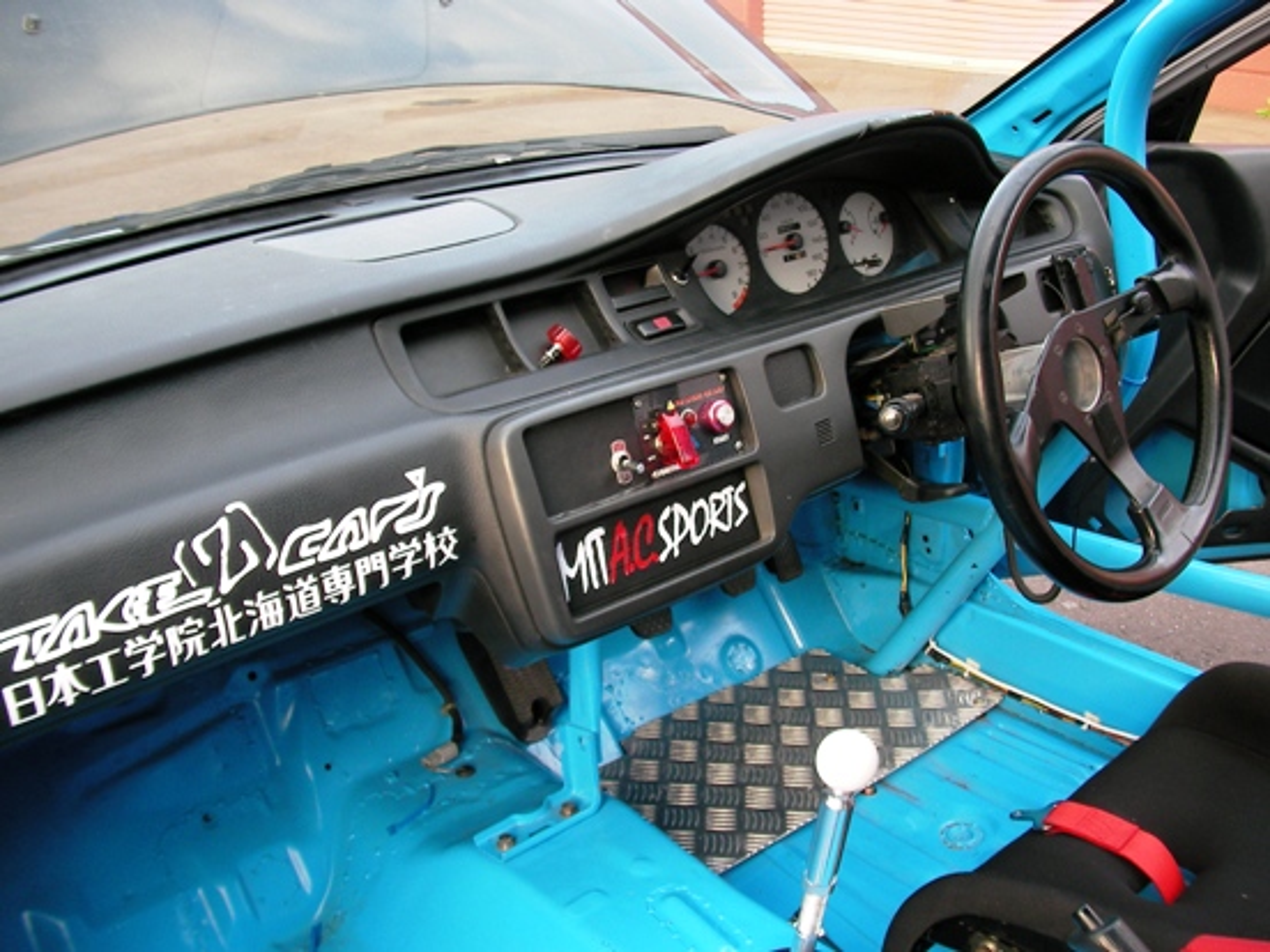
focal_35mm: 41
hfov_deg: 45.8
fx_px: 1504
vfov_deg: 35.1
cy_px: 476
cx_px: 635
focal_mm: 6.3
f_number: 3.5
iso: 58
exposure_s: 1/30
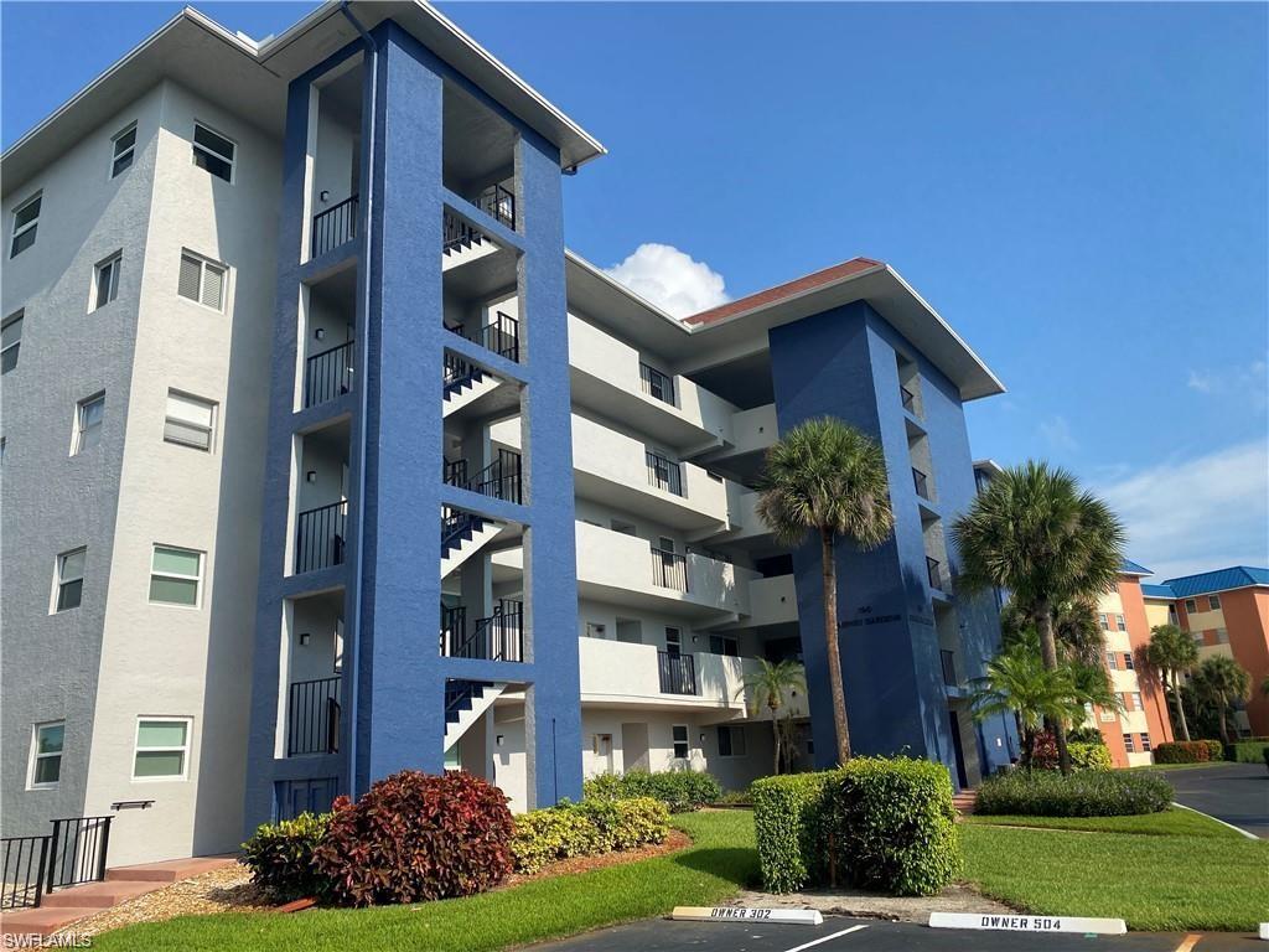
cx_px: 634
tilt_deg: +18.3
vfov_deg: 53.1
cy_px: 476
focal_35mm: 26
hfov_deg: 67.3
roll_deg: +3.3
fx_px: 953
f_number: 1.8
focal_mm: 4.25
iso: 32
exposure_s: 1/2817
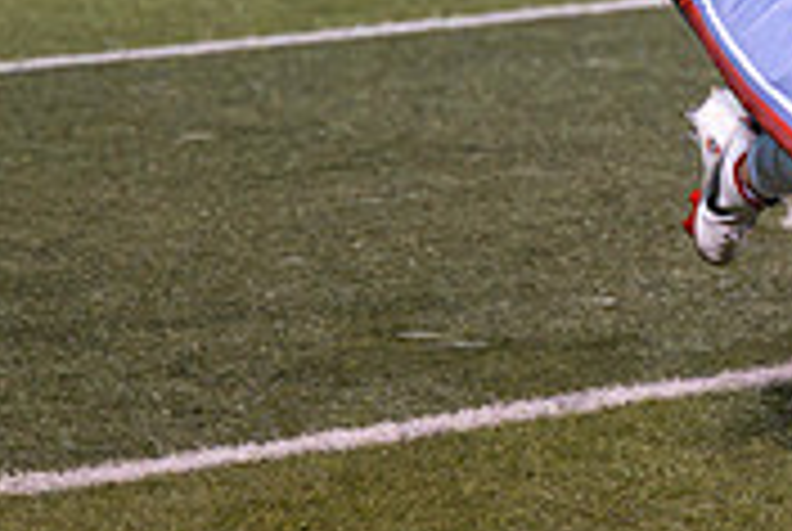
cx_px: 940
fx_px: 7603
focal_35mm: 345
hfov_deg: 5.9
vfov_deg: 4.0
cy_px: -119
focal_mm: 98
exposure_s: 1/800
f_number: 4
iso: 11400
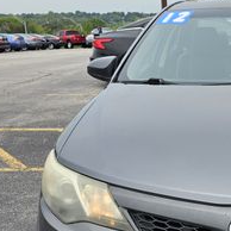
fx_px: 506
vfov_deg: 25.4
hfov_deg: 24.1
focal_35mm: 67
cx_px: 251
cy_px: 174
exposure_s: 1/487
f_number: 1.7
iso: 10
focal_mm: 6.3
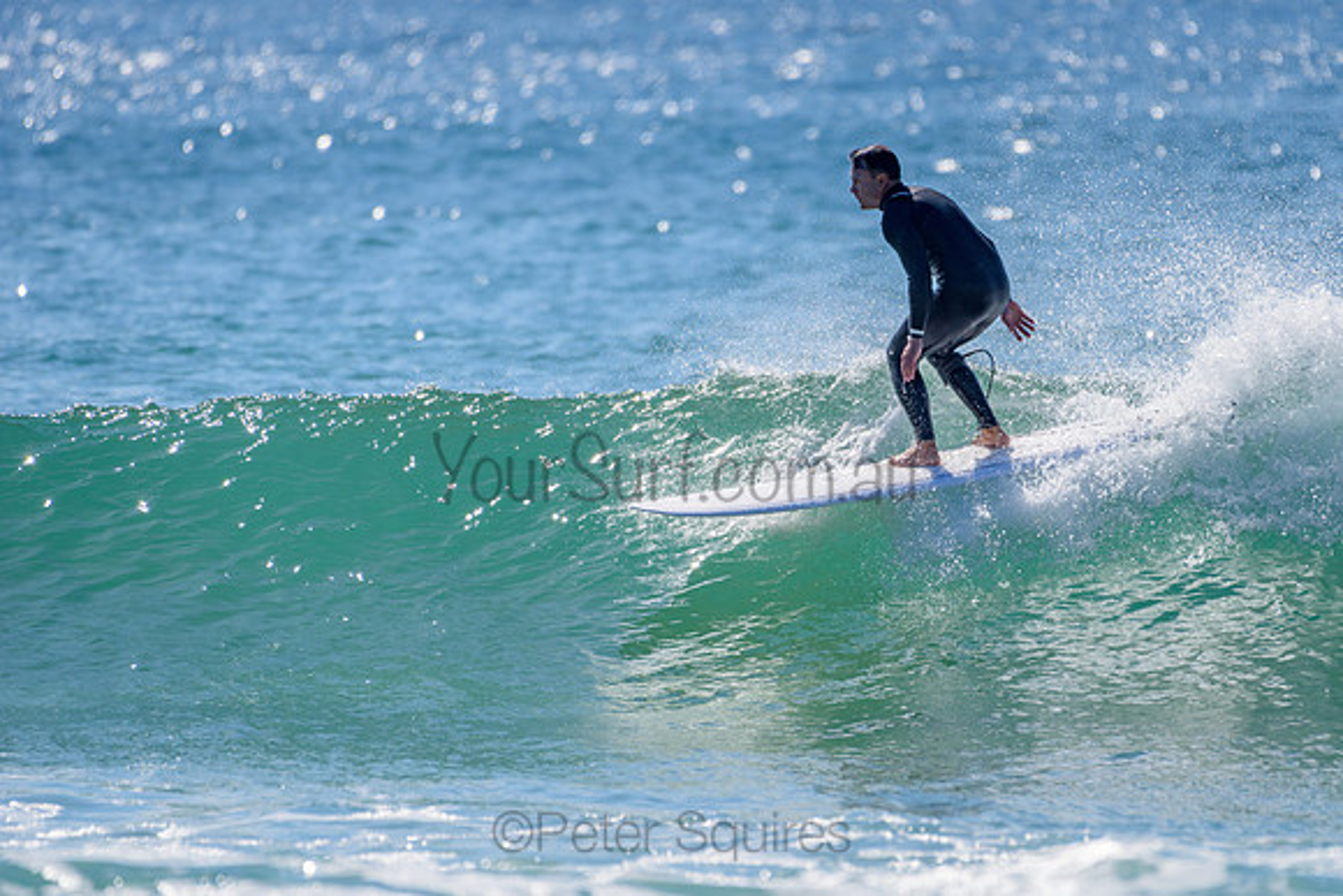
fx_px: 22880
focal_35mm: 613
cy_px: 463
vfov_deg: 2.2
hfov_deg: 3.4
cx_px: 824
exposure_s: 1/2000
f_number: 5.6
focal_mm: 500
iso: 125
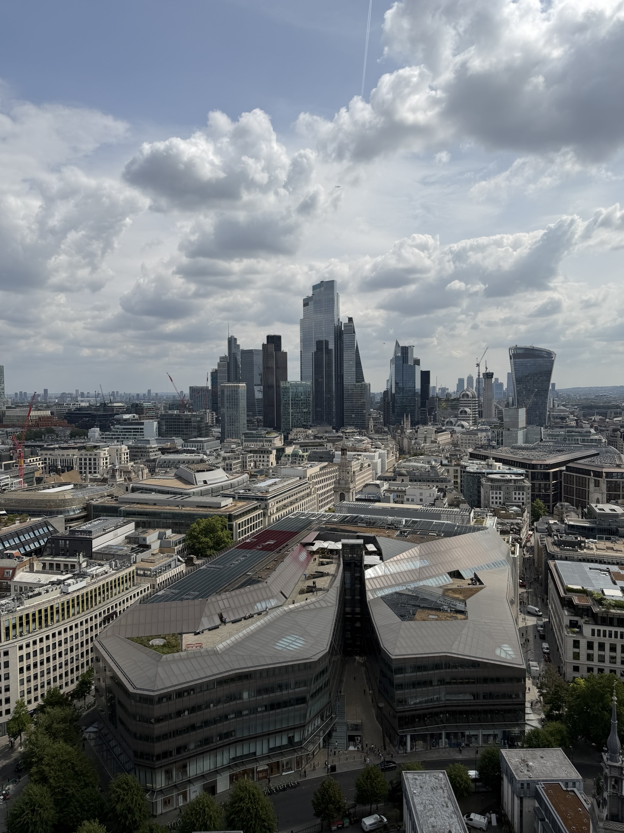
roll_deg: +0.6
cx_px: 312
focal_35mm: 24
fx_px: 577
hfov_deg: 56.8
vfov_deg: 71.6
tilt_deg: -2.4
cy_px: 416
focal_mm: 6.76
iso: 80
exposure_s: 1/10309
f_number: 1.78
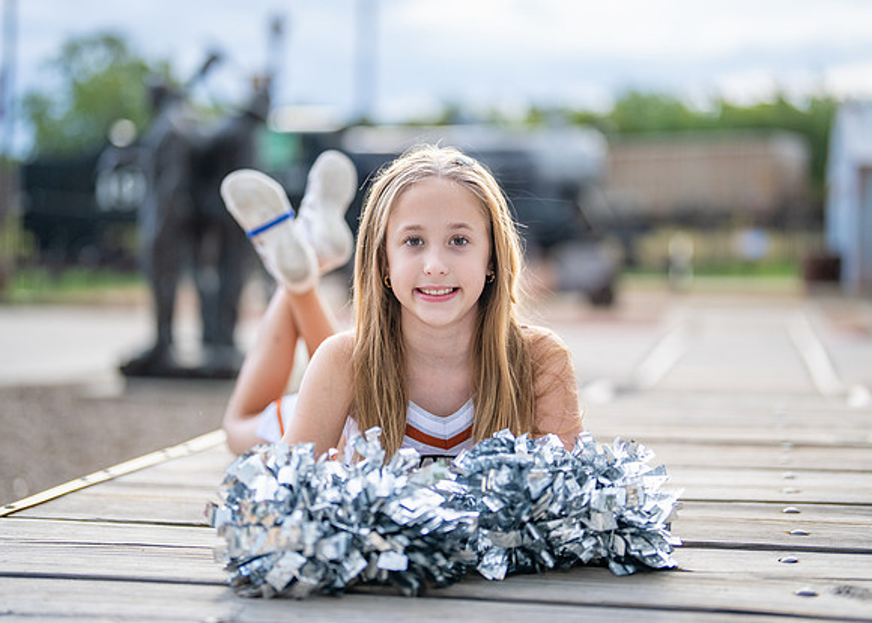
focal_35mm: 57
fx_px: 1416
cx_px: 437
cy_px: 295
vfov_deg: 24.8
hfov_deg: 34.2
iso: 250
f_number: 1.2
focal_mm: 50
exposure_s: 1/800
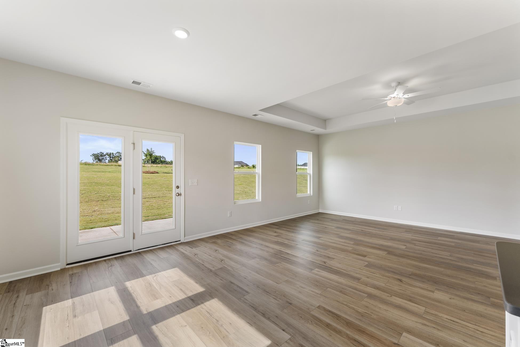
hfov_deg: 104.3
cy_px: 174
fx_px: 202
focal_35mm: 14
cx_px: 260
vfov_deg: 81.2
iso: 400
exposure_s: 1/25
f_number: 5.6
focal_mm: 14
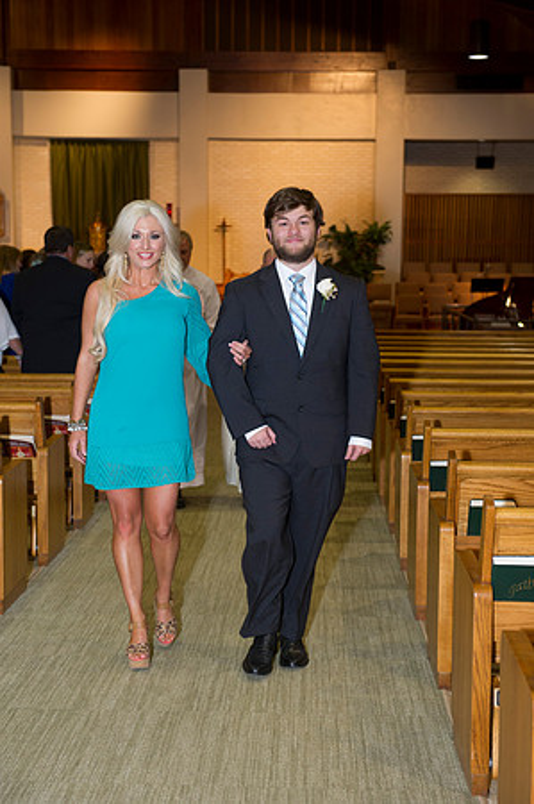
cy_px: 402
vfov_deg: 34.5
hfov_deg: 23.3
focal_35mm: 58
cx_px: 267
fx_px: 1293
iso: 1600
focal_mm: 58
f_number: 4
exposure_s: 1/125
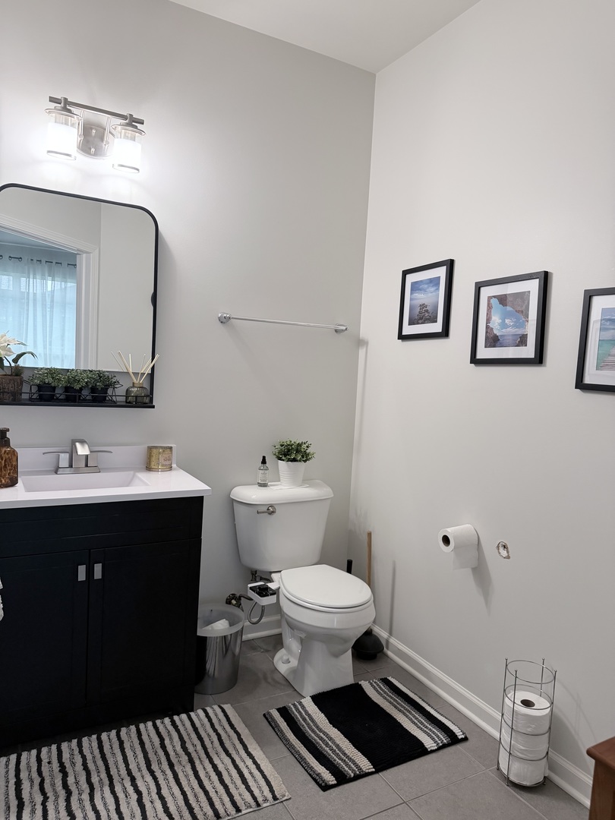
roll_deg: -3.4
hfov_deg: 56.8
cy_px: 410
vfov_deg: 71.6
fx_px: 569
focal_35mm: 24
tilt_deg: -4.5
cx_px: 308
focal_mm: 6.76
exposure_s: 1/60
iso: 200
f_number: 1.78
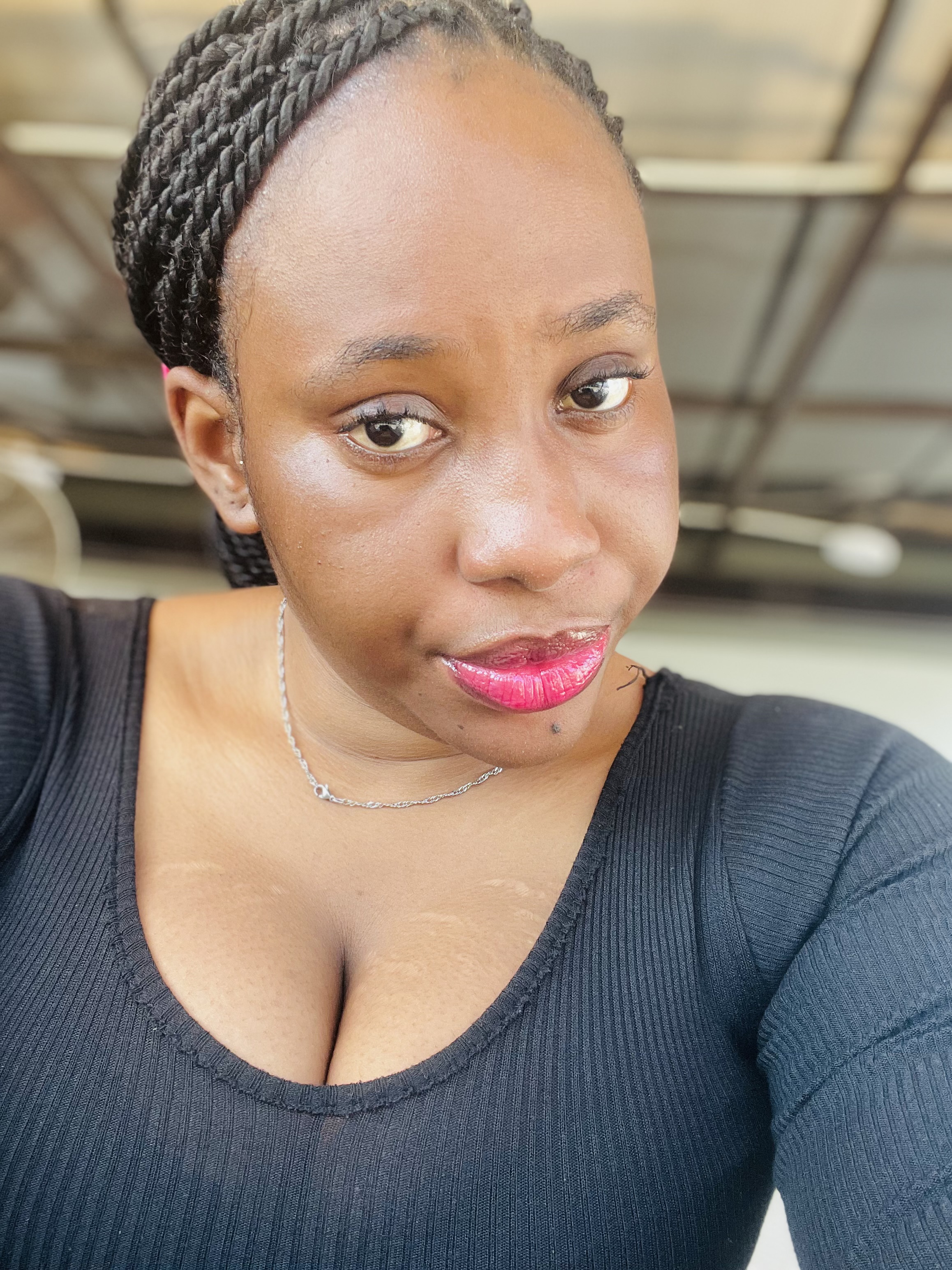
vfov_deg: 60.0
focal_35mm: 30
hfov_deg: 46.8
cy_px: 635
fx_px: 1100
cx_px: 476
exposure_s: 1/121
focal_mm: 2.71
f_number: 2.2
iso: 100
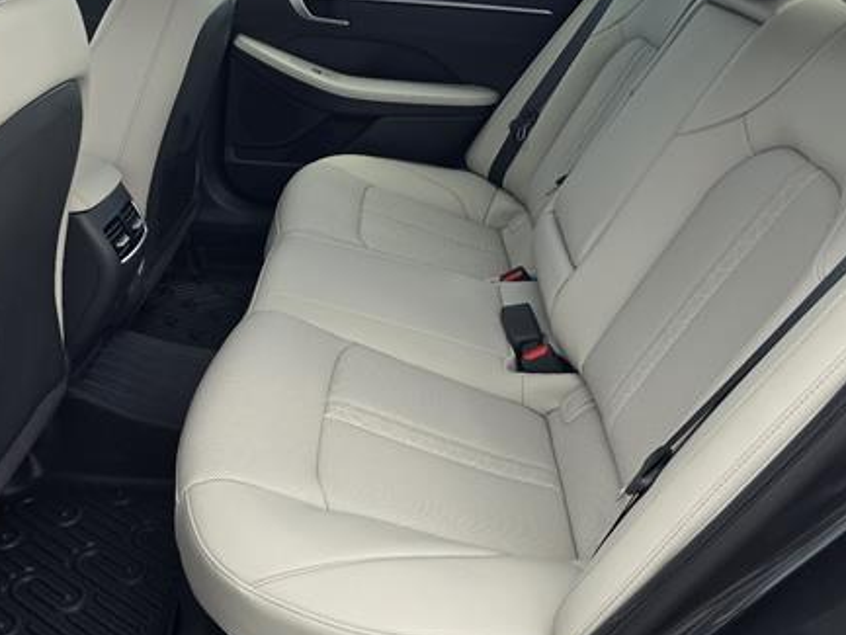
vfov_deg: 41.7
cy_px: 281
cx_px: 381
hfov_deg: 53.9
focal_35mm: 34
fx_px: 831
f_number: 1.7
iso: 16
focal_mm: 6.3
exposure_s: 1/182
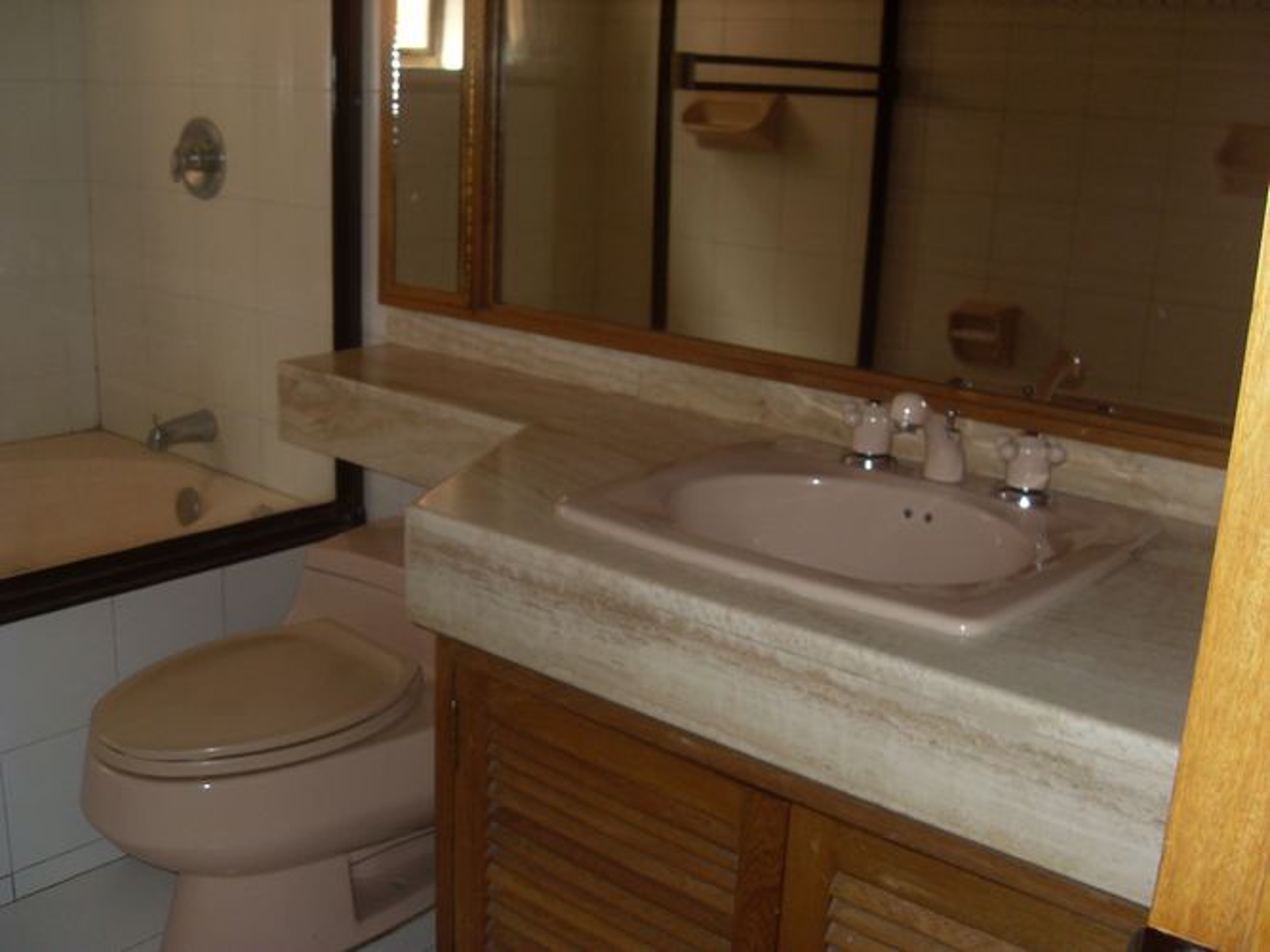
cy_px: 476
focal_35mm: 37
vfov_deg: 38.7
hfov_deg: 50.1
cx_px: 635
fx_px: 1357
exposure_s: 1/45
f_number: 2.8
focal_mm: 6.3
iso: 100
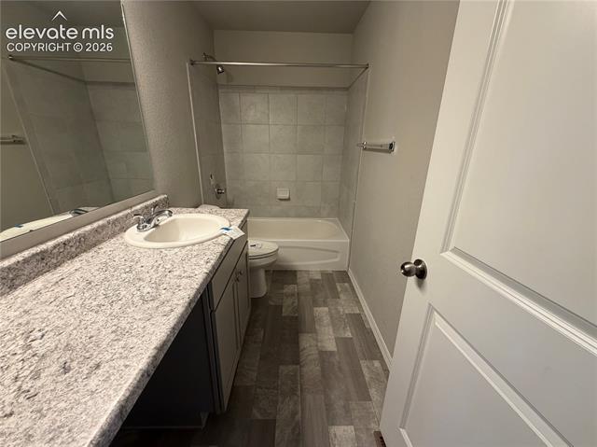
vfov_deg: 85.6
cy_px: 224
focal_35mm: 14
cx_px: 298
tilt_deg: -19.2
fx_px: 241
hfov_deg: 102.1
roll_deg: -0.6
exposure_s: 1/120
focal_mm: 2.22
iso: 250
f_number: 2.2
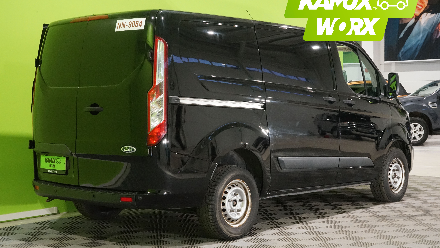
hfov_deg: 34.4
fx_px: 712
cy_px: 116
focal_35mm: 61
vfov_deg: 19.7
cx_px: 220
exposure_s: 1/15
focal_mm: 58
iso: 6400
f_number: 20
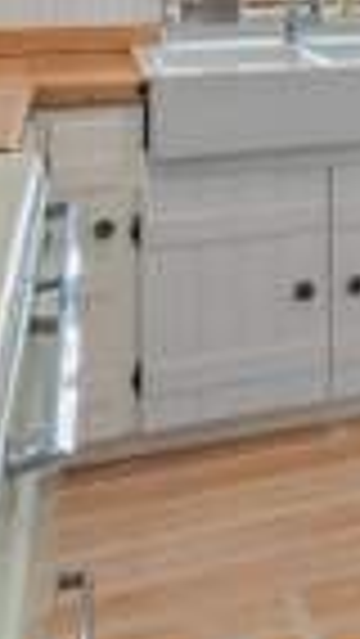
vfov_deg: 35.0
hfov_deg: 20.8
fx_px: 898
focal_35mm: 53
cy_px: -18
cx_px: 454
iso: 200
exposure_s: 1/2.5
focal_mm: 10
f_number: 8
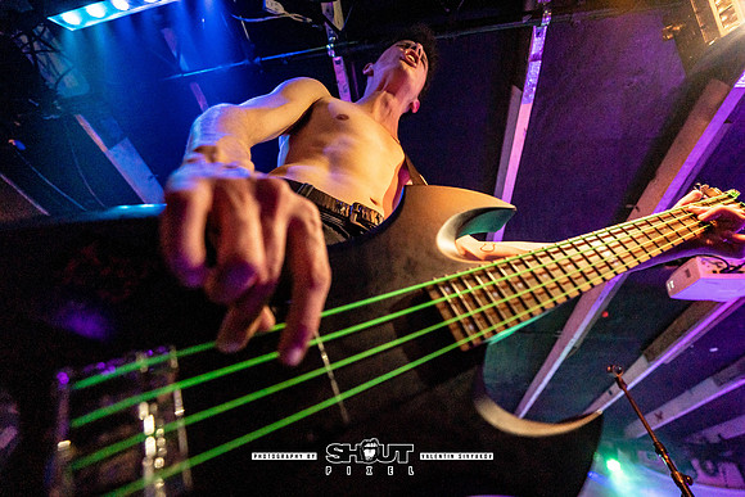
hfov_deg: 104.2
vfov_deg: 81.2
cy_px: 248
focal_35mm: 14
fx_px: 290
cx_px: 372
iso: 3200
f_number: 2.8
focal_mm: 14
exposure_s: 1/250
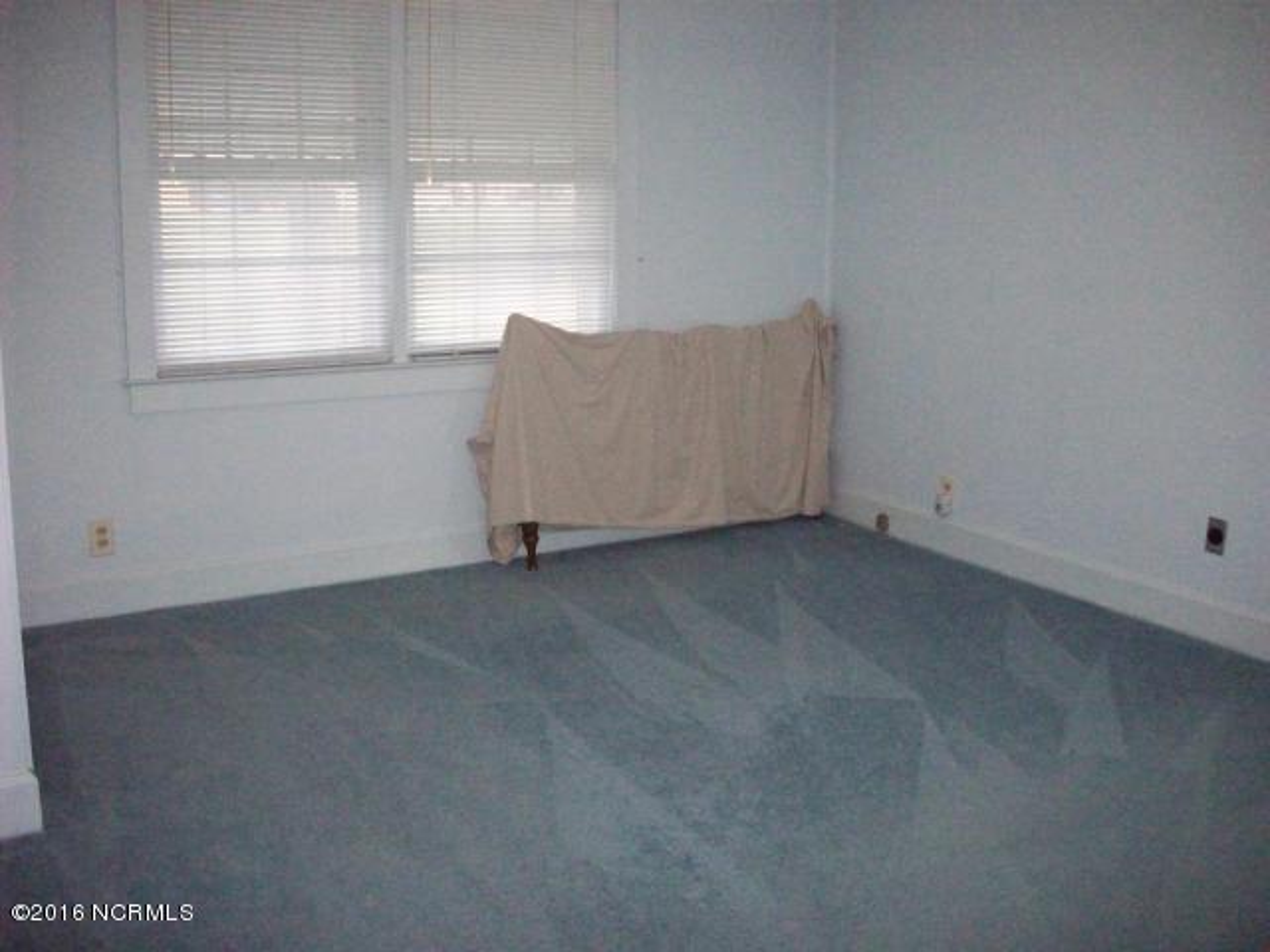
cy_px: 476
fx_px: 1357
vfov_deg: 38.7
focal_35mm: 37
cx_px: 635
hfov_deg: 50.1
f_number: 2.8
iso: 800
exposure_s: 1/128
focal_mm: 6.2
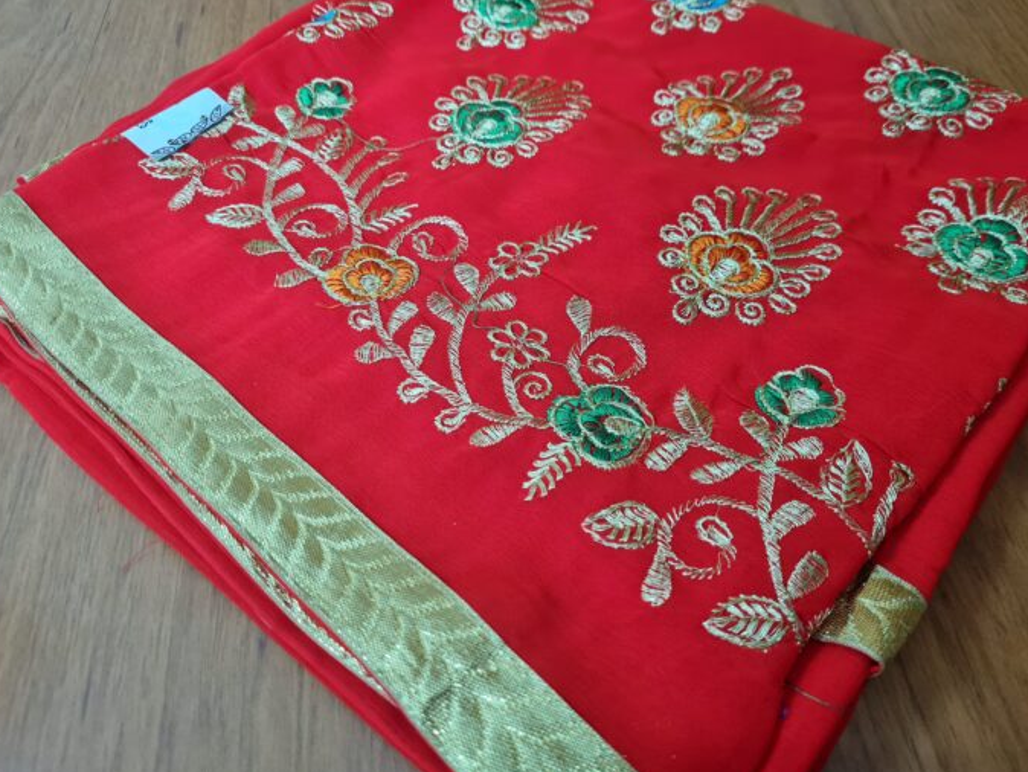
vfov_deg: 51.4
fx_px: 802
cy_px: 388
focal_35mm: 27
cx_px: 514
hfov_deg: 65.3
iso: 200
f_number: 1.8
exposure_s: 1/60
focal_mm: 5.4
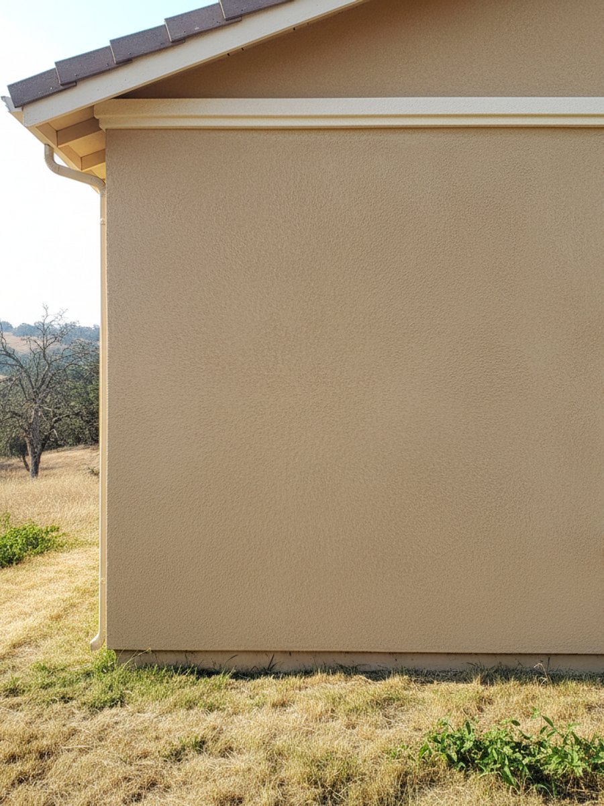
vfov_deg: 73.9
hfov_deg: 58.9
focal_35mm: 23
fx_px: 535
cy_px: 403
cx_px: 302
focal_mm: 6.4
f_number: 1.8
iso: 1060
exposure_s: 1/1036
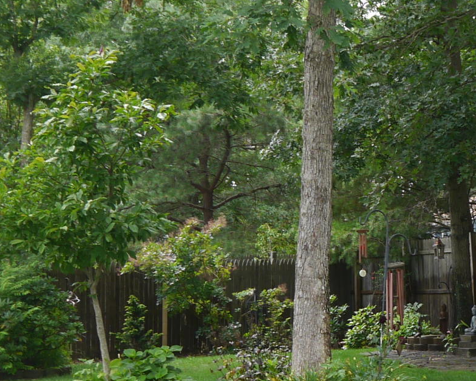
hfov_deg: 18.1
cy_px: 244
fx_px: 1479
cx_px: 396
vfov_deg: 14.7
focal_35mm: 105
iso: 160
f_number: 4.5
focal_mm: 14
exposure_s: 1/200
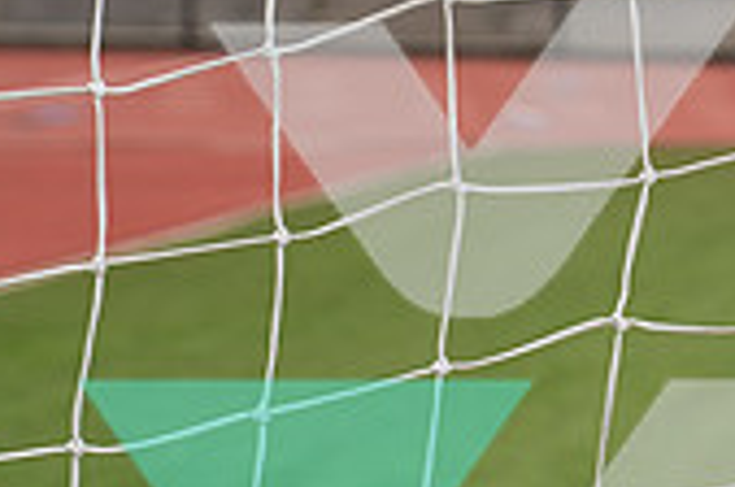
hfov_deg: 8.3
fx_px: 4911
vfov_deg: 5.7
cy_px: 85
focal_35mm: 241
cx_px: 1200
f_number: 5.6
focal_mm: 70
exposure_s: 1/250
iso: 100
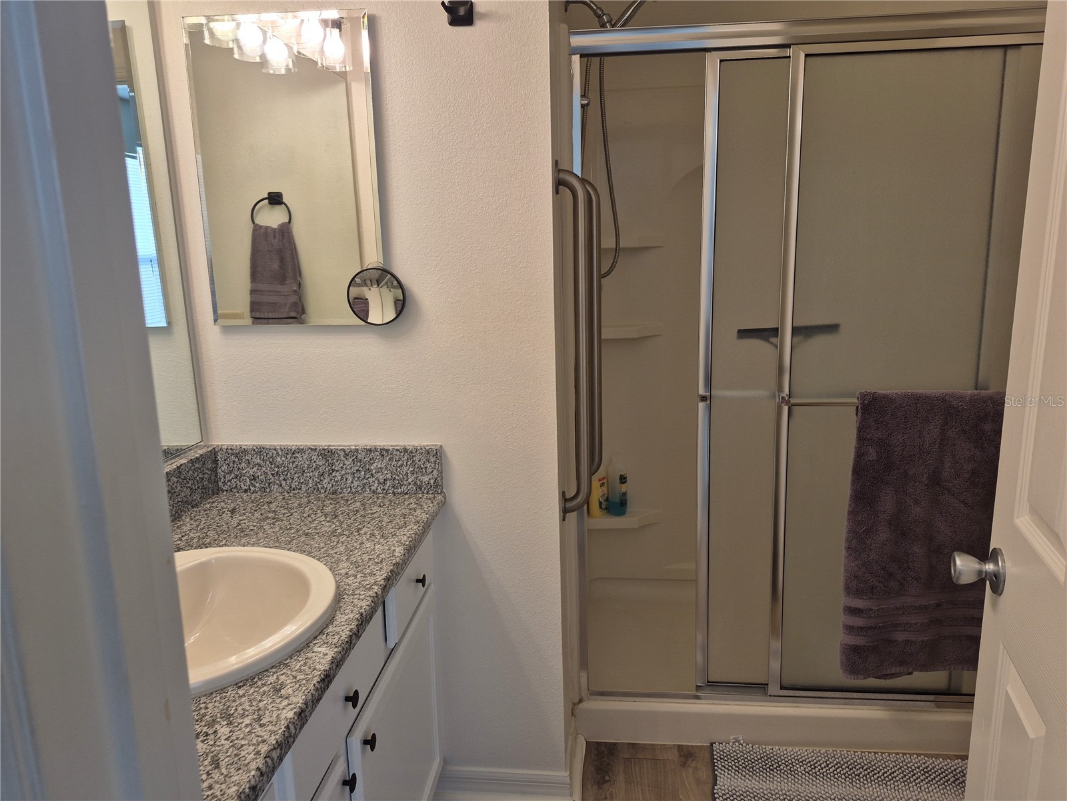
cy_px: 400
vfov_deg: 58.9
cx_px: 534
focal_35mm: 23
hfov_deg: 73.9
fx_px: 709
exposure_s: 1/120
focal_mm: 5.4
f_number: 1.8
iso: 64
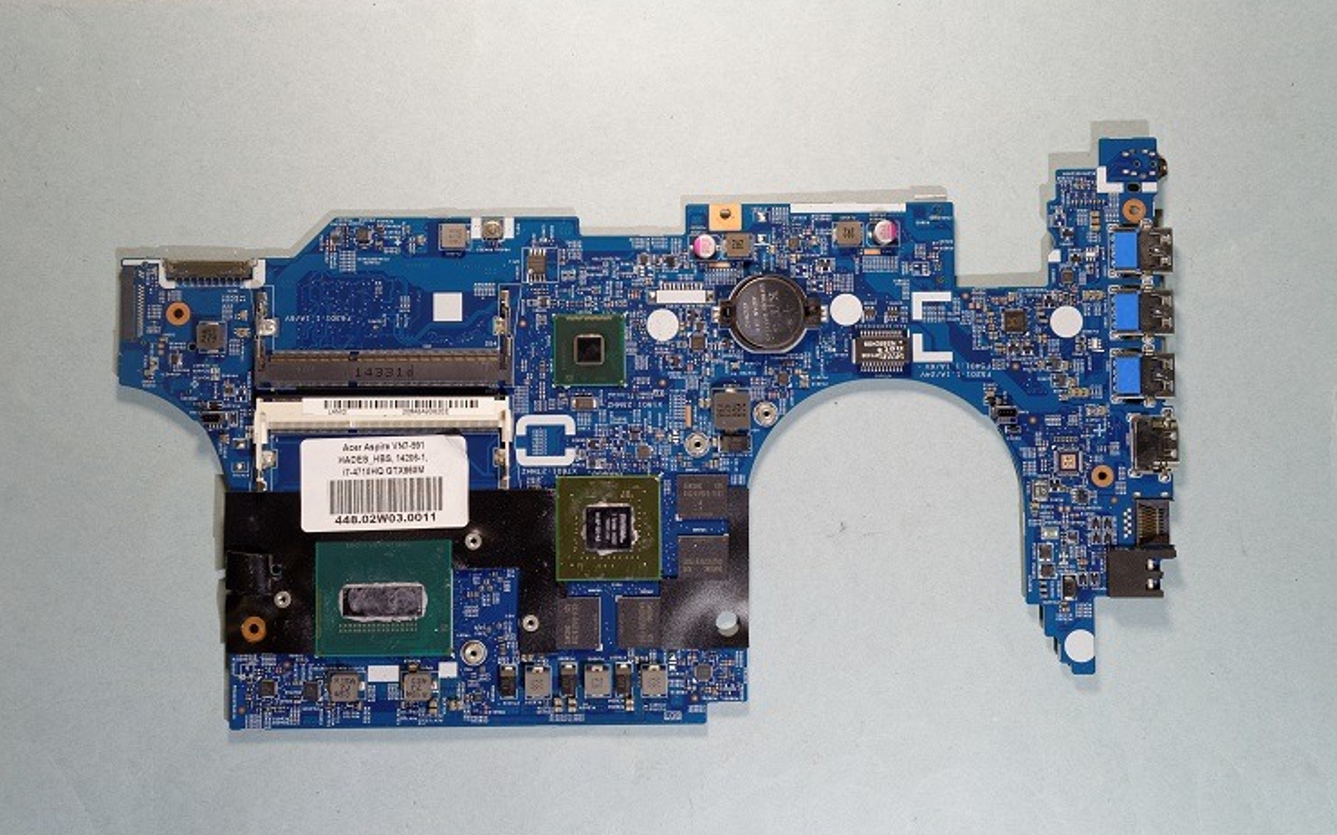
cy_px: 426
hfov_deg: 56.7
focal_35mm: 34
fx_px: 1239
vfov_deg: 37.3
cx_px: 669
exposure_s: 1/6
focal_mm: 22
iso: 100
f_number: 8
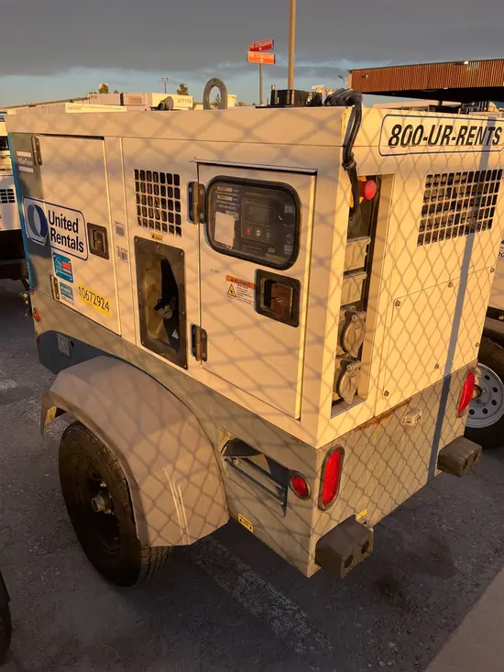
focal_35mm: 26
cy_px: 336
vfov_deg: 67.3
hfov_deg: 53.1
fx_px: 505
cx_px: 252
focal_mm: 5.1
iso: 50
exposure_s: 1/816
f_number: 1.6
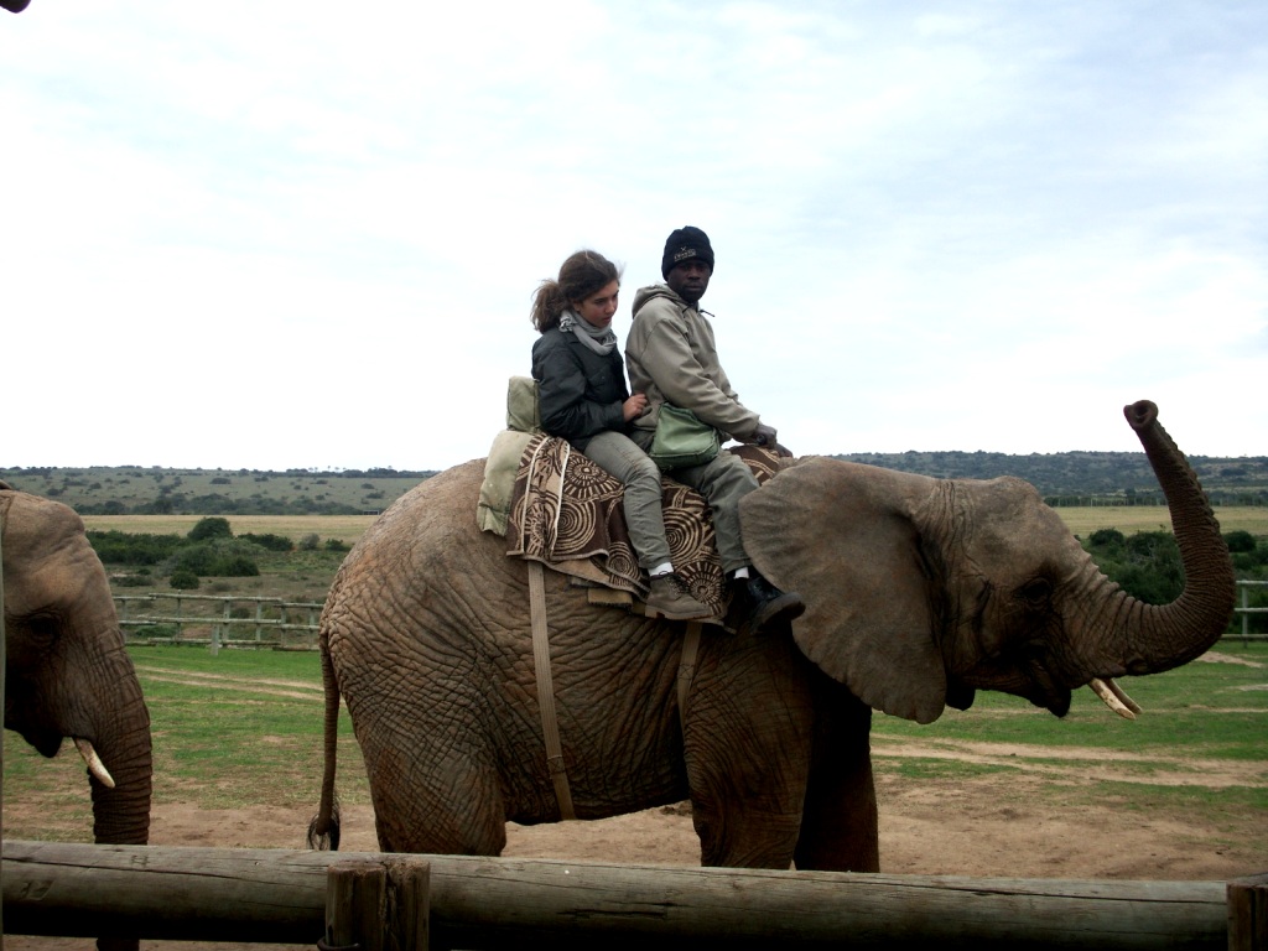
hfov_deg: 45.8
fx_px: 1502
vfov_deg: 35.1
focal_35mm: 41
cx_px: 634
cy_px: 476
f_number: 3.5
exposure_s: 1/160
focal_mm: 8.7
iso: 50
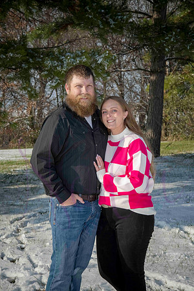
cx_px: 97
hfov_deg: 19.5
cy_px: 146
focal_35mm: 70
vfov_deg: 28.8
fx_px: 566
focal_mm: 70
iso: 800
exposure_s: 1/1000
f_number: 11
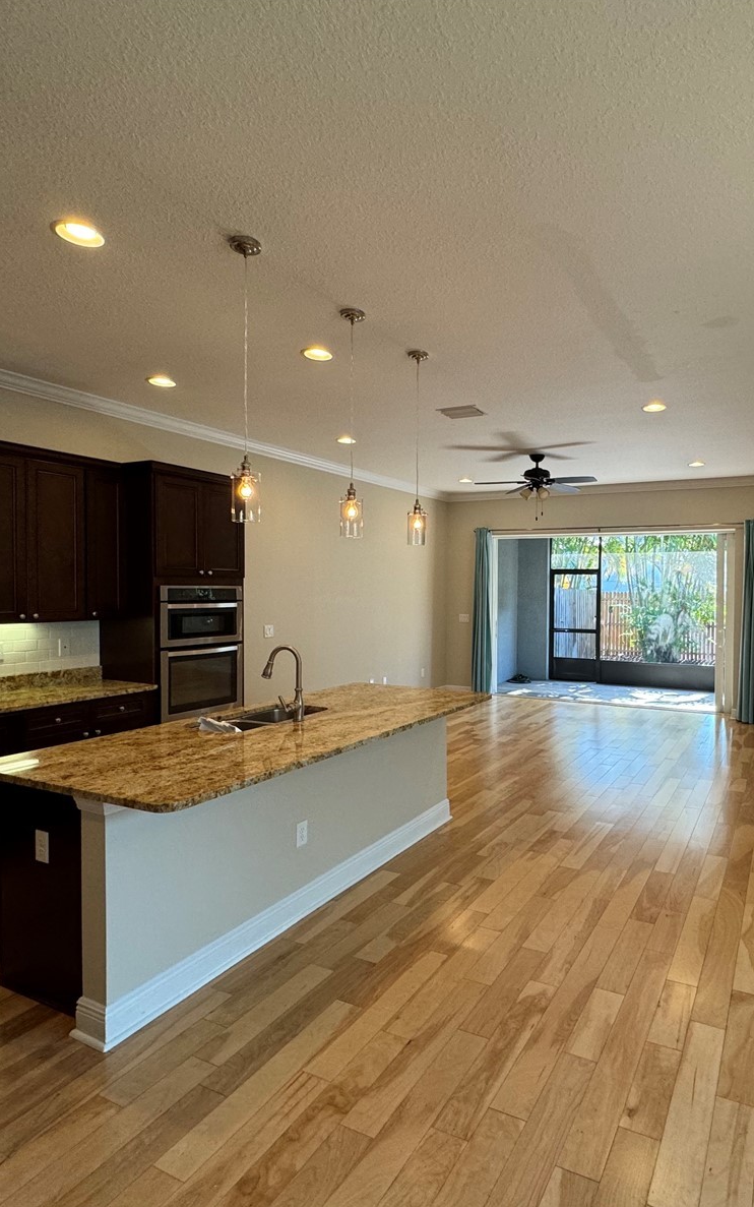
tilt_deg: -1.5
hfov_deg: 58.3
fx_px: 657
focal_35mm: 20
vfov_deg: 85.1
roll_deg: -0.6
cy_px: 606
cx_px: 502
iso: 200
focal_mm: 2.22
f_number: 2.2
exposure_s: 1/120
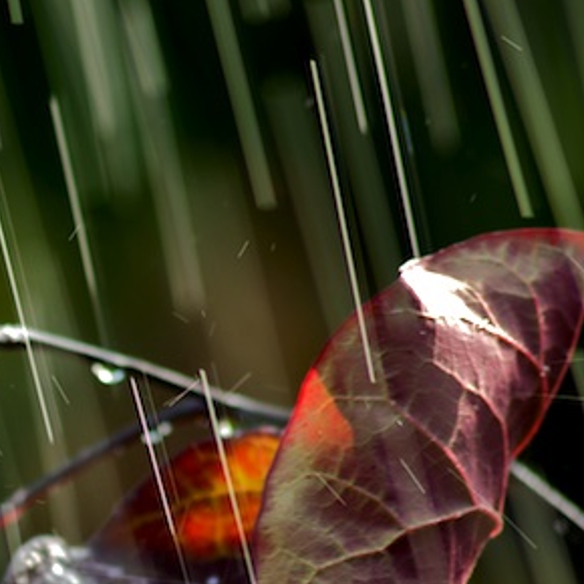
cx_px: -282
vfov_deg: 2.6
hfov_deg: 2.6
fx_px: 12807
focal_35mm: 671
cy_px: 455
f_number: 22
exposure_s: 1/100
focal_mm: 170
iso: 100
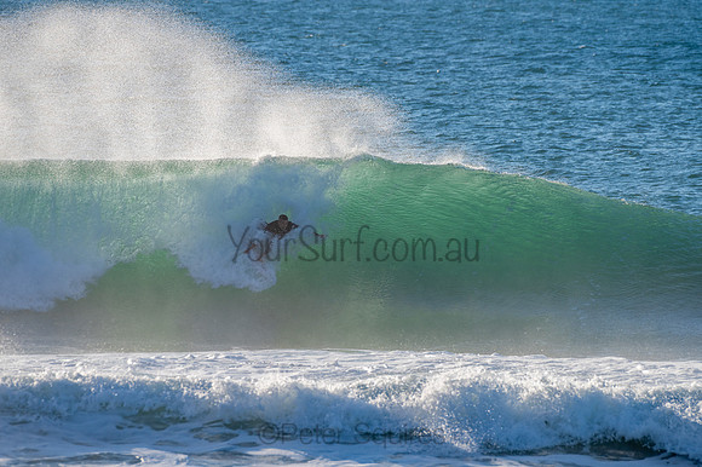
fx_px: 11941
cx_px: 351
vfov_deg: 2.2
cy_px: 234
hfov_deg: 3.4
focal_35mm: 613
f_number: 8
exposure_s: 1/320
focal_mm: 500
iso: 64
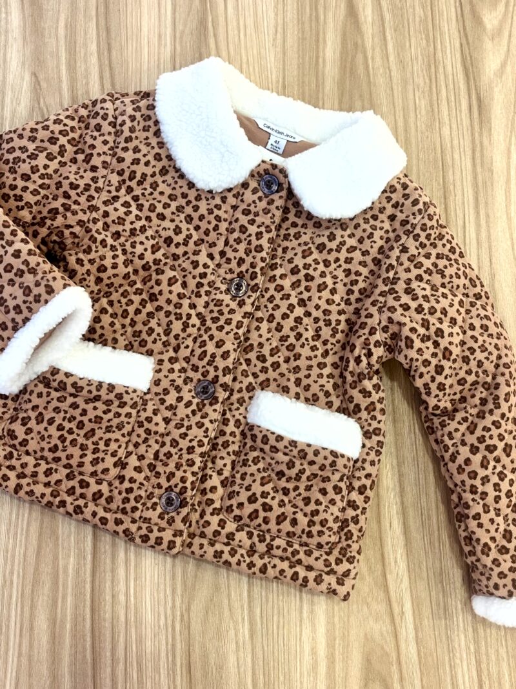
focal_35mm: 26
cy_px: 344
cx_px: 258
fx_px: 517
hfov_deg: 53.1
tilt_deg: -81.9
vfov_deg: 67.3
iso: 80
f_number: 1.6
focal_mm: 5.1
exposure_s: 1/60
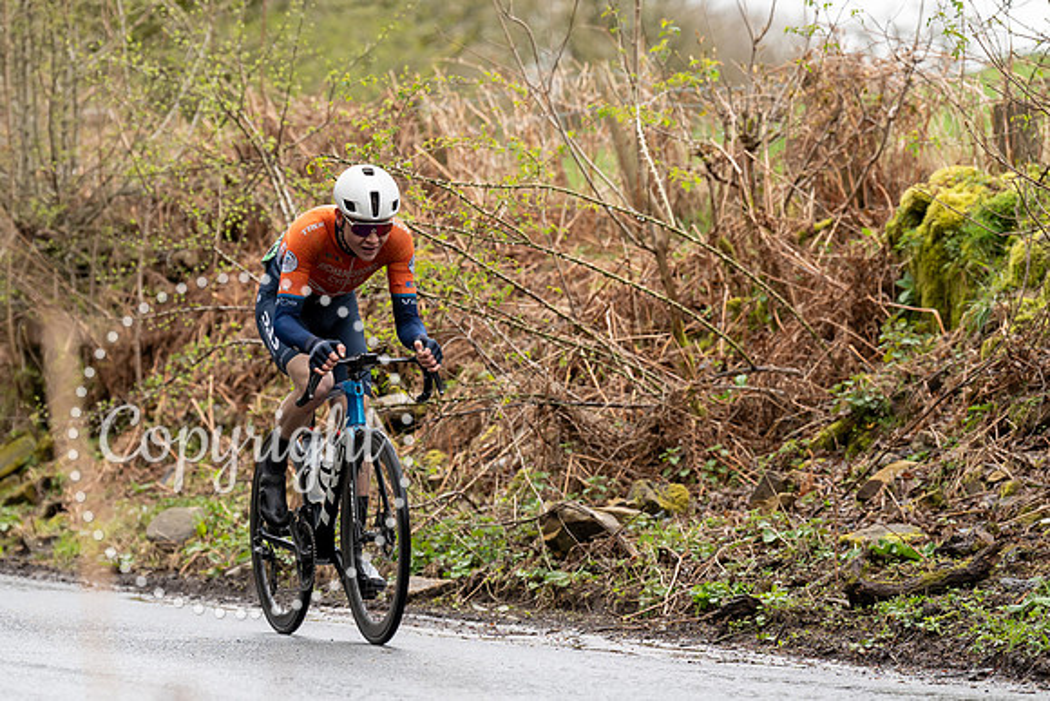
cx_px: 441
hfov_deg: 9.6
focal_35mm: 214
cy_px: 278
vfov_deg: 6.4
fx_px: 6247
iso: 800
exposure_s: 1/1000
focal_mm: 145
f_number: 3.5
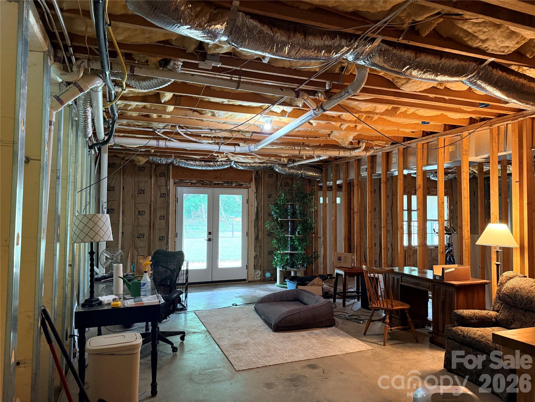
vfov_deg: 56.8
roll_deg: -0.1
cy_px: 201
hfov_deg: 71.6
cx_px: 268
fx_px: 371
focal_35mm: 24
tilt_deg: +3.1
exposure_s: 1/40
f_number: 1.78
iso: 640
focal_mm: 6.76
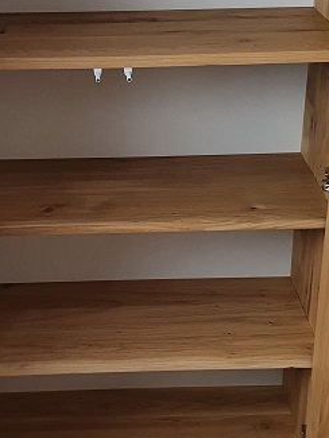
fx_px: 810
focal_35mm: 64
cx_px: 121
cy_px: 217
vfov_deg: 30.3
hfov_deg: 22.9
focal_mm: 4.32
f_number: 2.4
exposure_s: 1/50
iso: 200
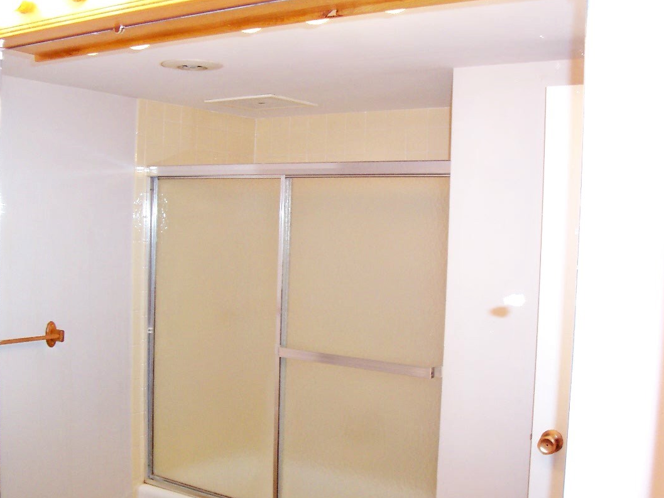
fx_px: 806
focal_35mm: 42
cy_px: 271
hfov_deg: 44.8
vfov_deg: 34.3
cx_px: 339
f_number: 2.8
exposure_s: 1/60
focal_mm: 5.6
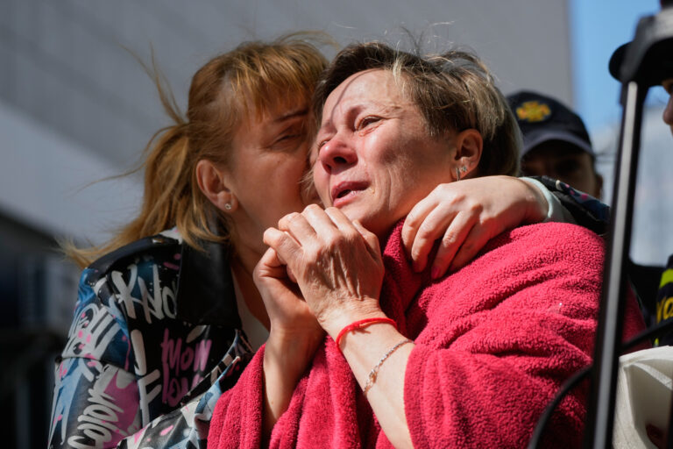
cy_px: 224
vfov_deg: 10.7
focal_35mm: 128
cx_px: 336
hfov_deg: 16.0
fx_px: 2393
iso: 400
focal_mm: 128
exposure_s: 1/1250
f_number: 5.6
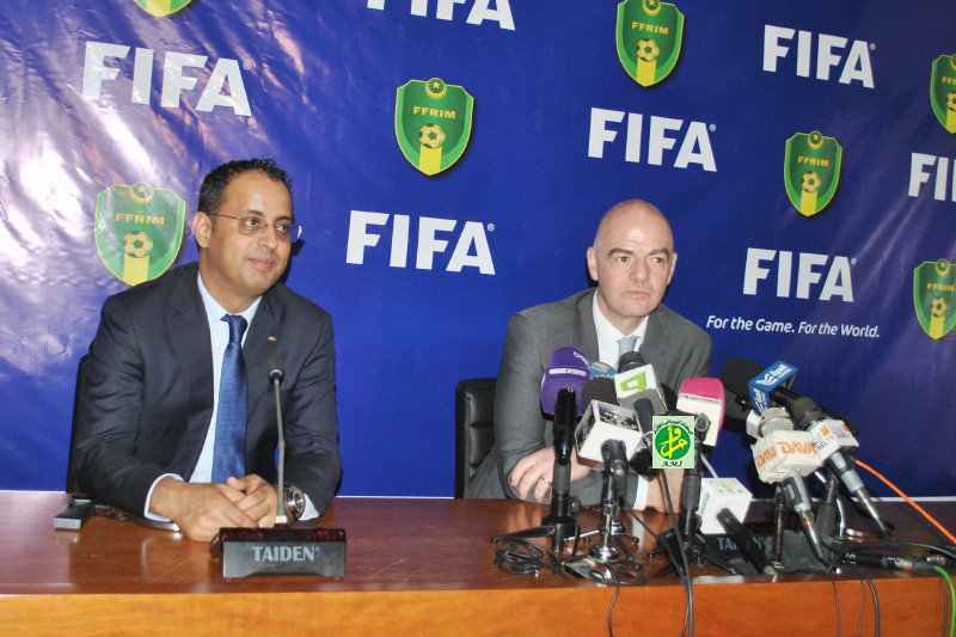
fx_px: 796
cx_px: 478
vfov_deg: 43.6
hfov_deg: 61.9
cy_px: 318
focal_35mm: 30
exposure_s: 1/60
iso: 200
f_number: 3.8
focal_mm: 20
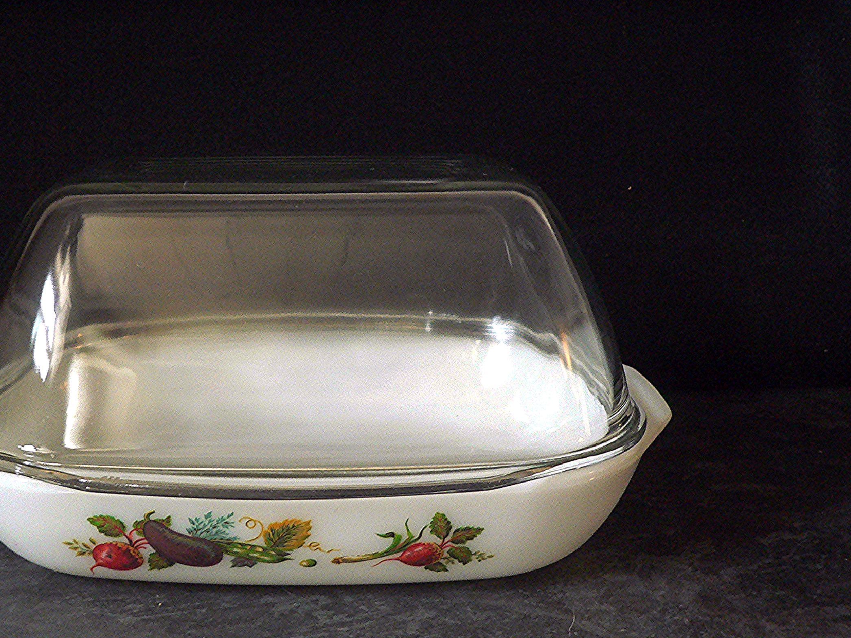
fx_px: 1082
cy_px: 313
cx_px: 351
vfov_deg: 32.9
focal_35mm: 44
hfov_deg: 42.8
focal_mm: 6
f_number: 2.8
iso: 400
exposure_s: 1/5
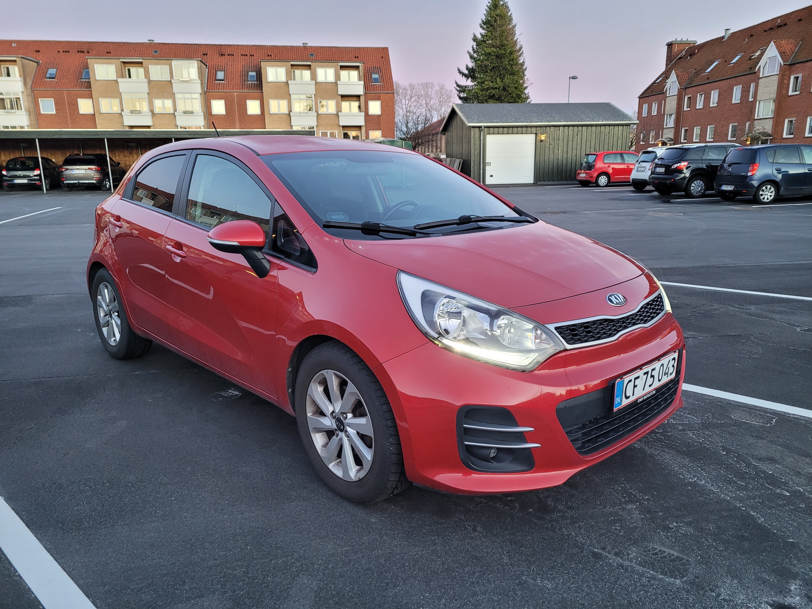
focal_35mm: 26
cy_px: 304
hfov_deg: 67.3
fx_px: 610
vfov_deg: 53.1
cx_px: 406
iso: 250
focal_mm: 5.4
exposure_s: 1/50
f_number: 1.8
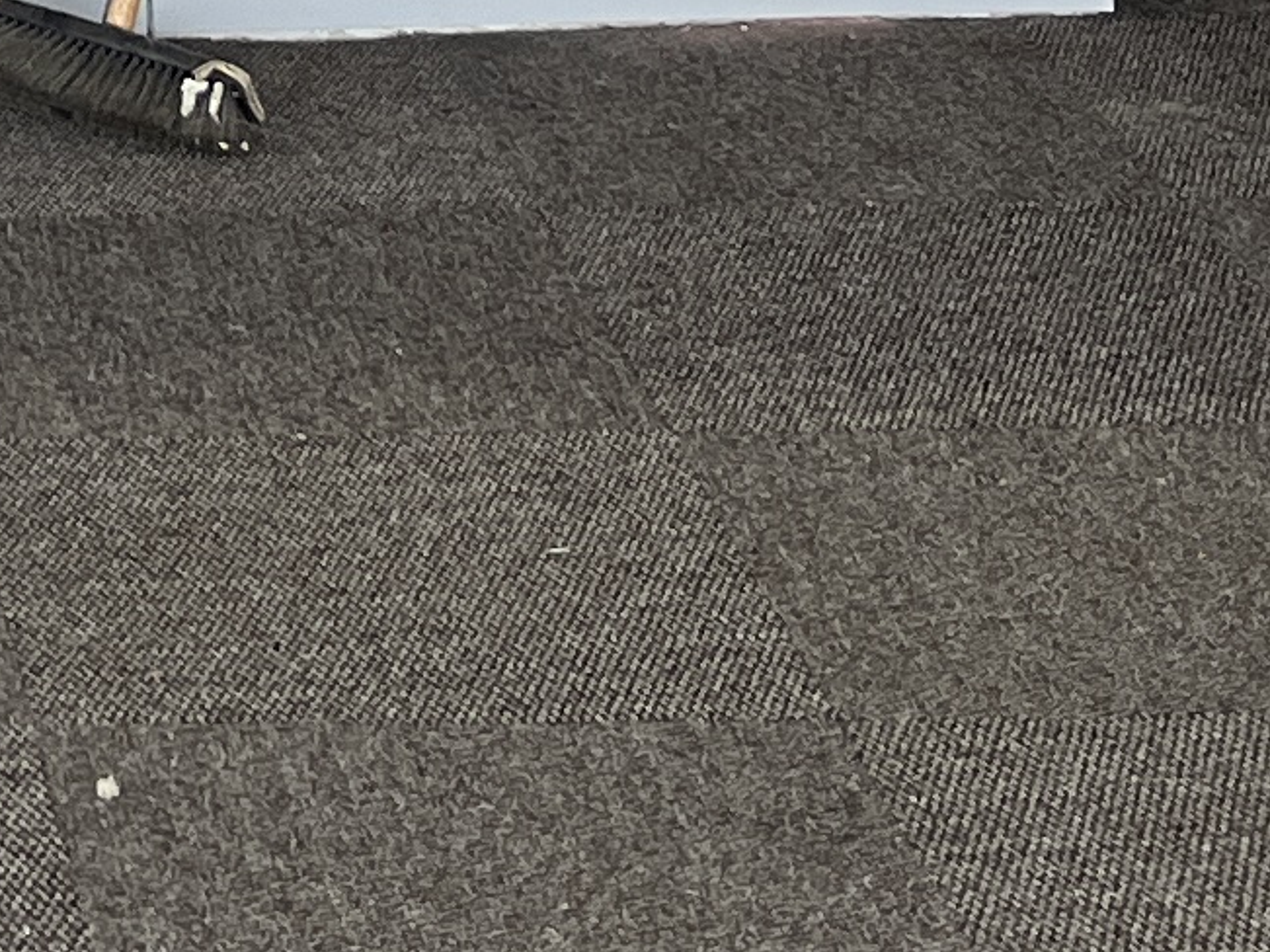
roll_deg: +1.3
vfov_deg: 8.6
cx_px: -903
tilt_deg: -6.1
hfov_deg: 11.5
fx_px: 5906
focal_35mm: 161
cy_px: -1050
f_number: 1.6
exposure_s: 1/175
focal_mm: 5.1
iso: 50
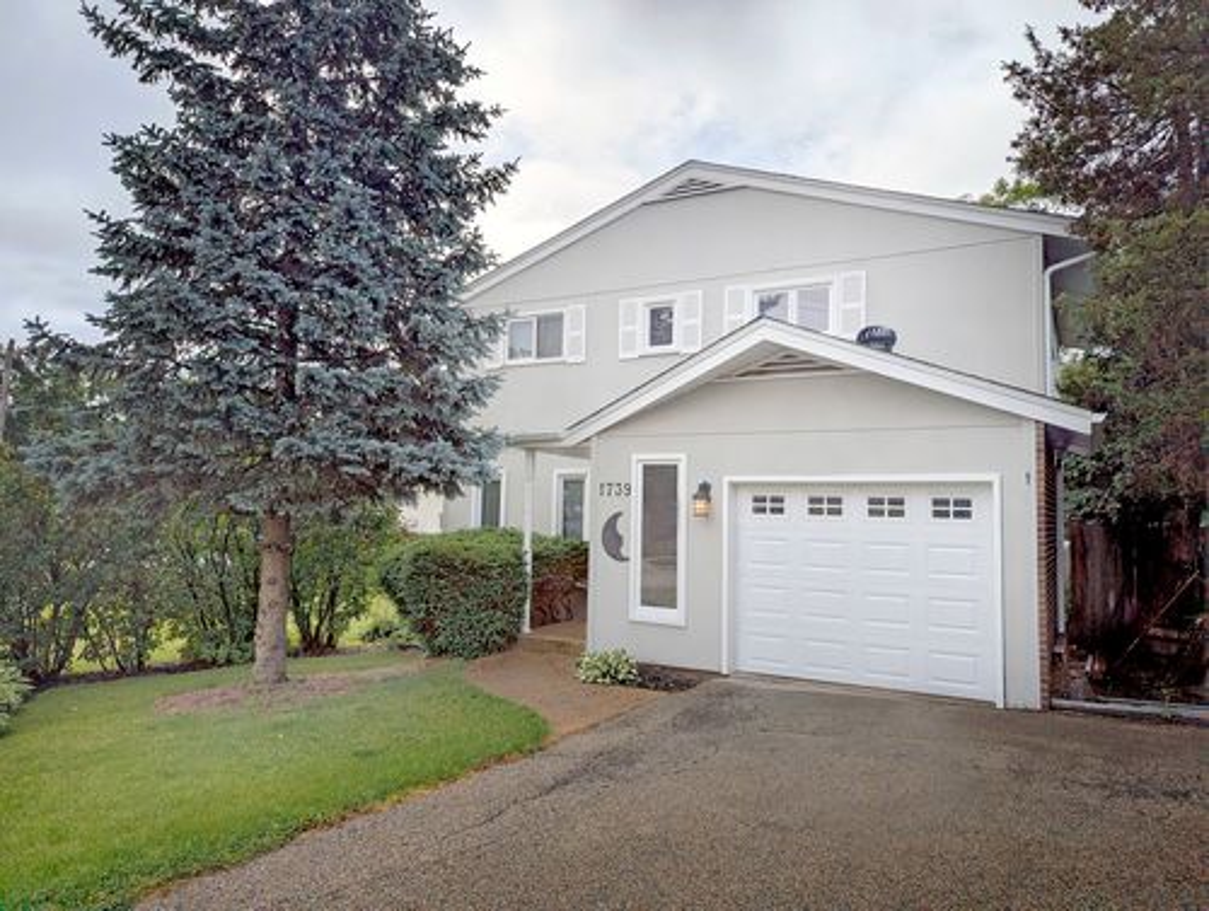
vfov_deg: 57.0
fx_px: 840
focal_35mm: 24
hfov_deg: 71.5
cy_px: 456
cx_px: 604
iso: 49
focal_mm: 6.81
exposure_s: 1/6667
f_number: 1.85
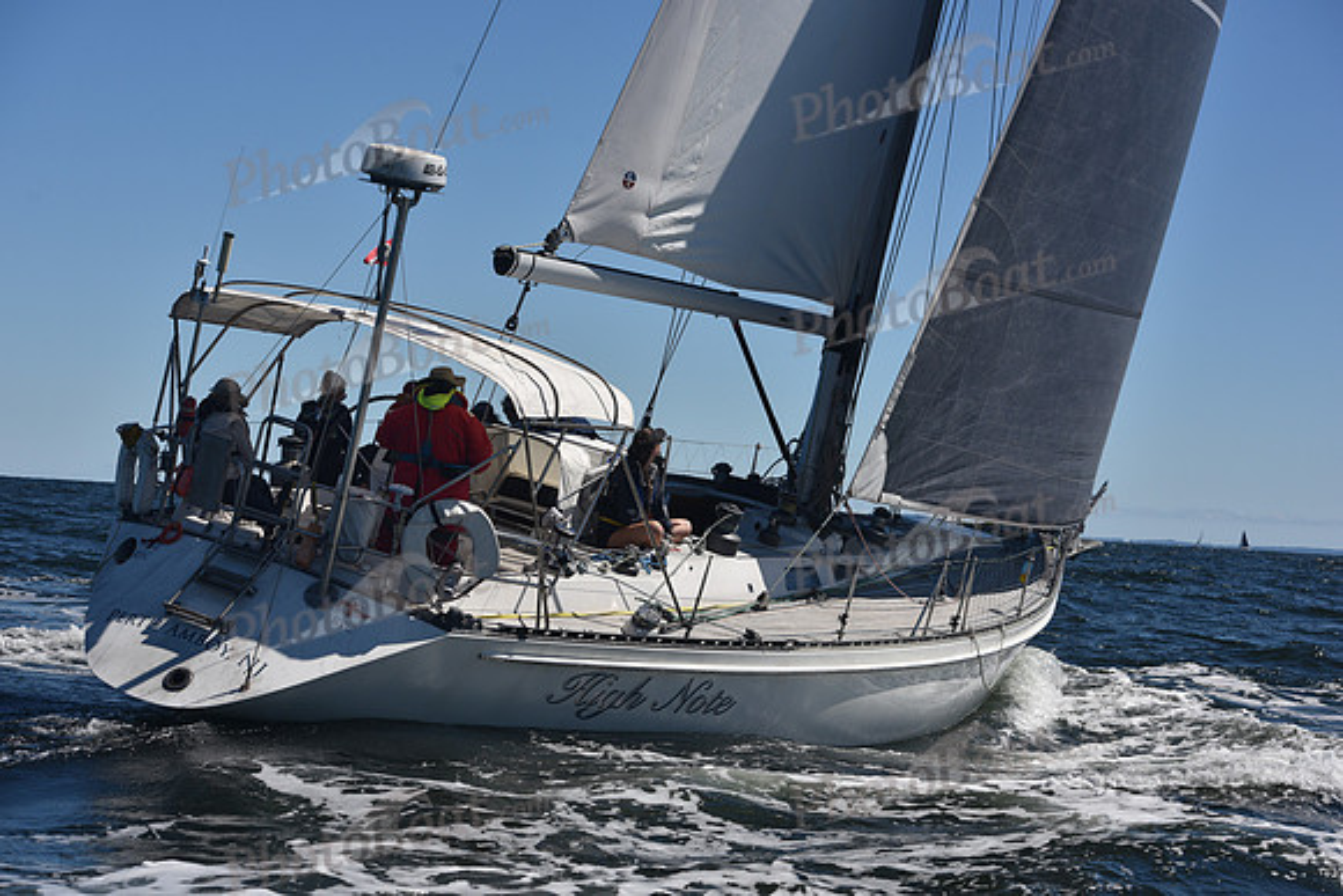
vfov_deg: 19.5
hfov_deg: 28.8
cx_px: 672
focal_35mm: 70
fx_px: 2612
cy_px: 448
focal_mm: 70
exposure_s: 1/800
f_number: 7.1
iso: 200
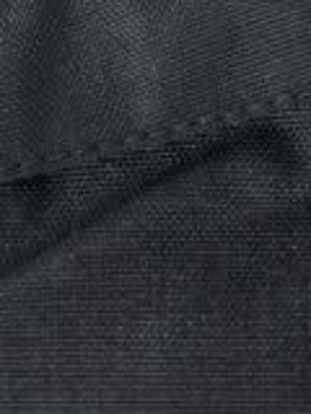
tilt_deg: -73.4
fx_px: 1557
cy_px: -543
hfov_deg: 11.2
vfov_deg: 12.4
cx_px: 384
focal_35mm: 130
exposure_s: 1/100
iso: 80
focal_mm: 5.7
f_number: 1.5
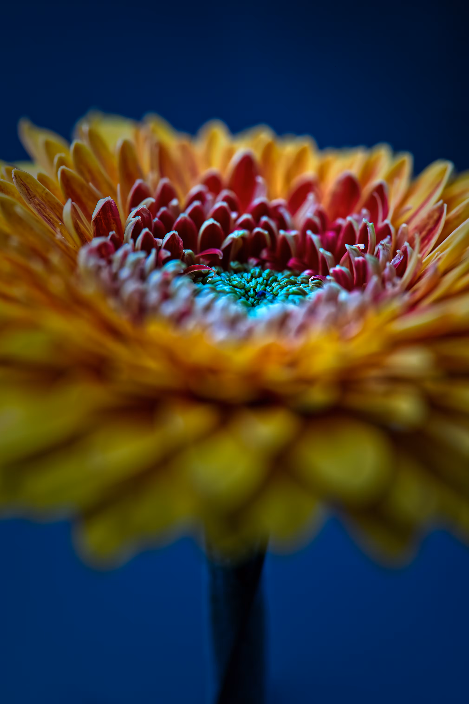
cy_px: 352
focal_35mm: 105
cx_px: 234
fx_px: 2053
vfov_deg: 19.5
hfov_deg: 13.0
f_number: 7.1
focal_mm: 105
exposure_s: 1/125
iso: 640
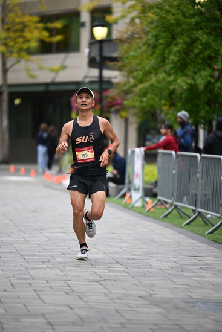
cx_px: 111
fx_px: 1849
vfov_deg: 10.3
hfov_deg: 6.9
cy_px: 166
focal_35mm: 200
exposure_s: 1/2500
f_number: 2.8
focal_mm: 200
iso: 1250
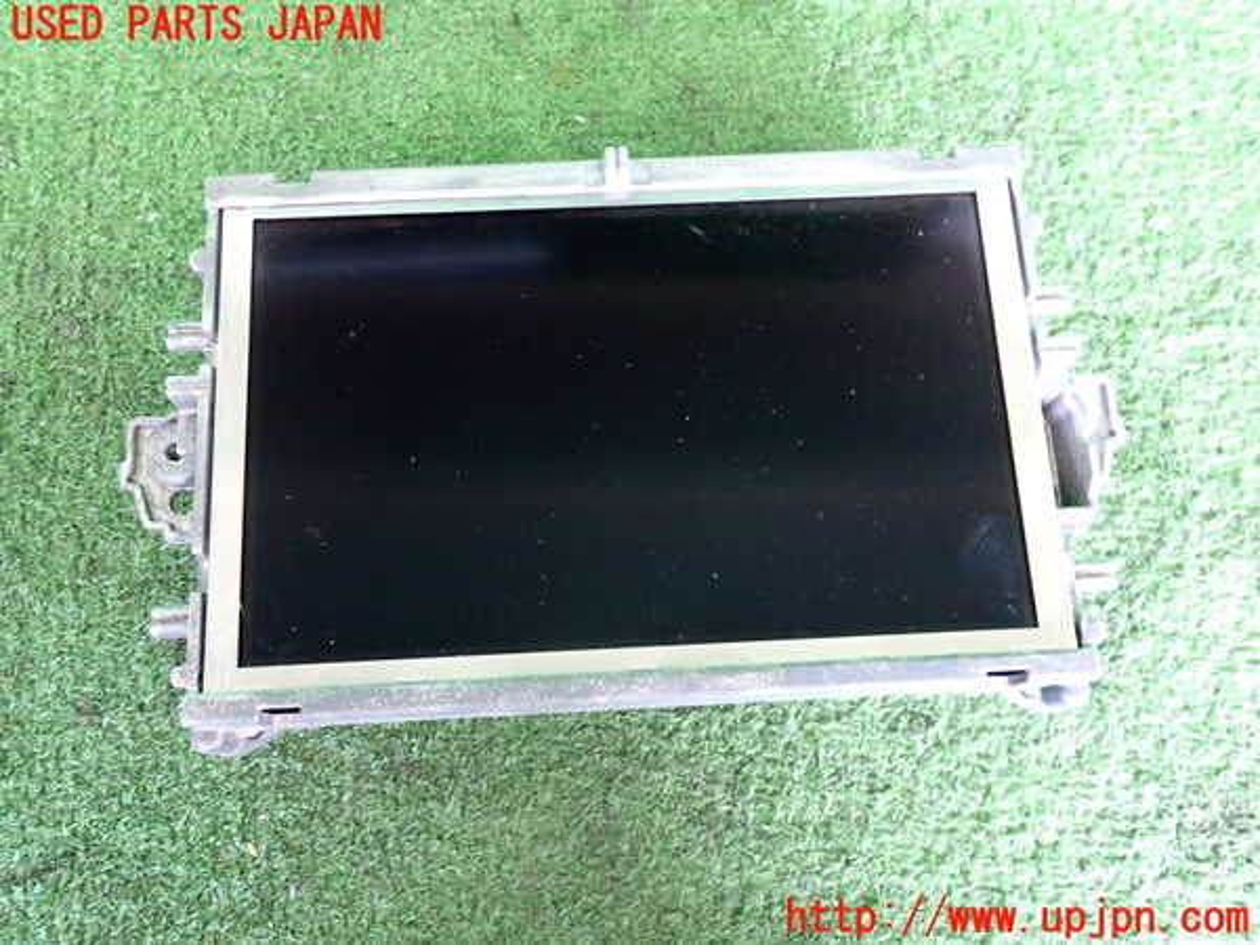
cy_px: 472
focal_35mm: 30
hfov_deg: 60.0
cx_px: 630
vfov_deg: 46.8
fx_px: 1092
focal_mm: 5.4
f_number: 2.3
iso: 800
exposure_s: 1/25
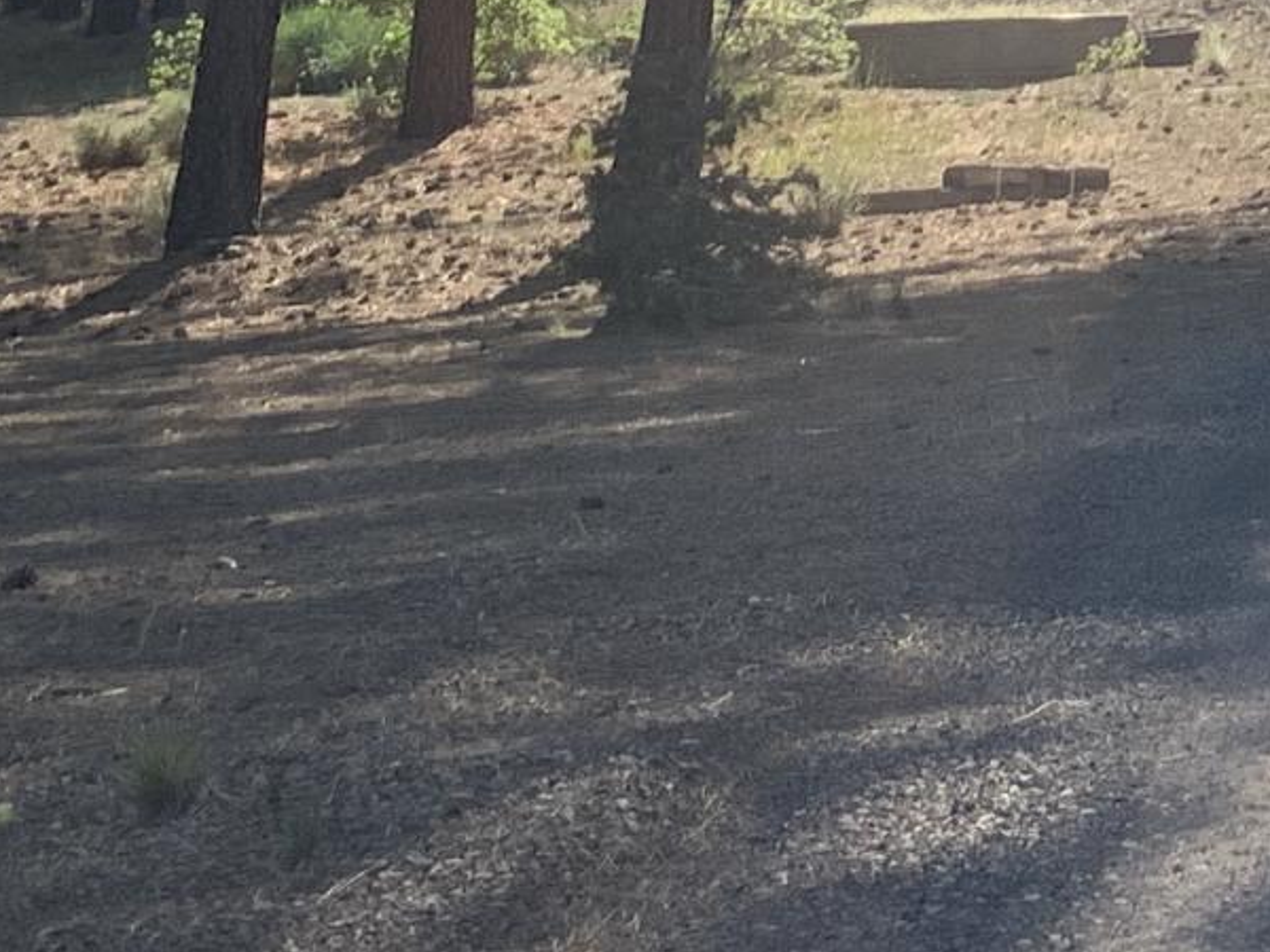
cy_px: -660
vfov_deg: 10.8
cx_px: 2388
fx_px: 4769
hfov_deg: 13.4
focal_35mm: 130
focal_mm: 4.25
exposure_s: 1/1610
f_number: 1.8
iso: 25
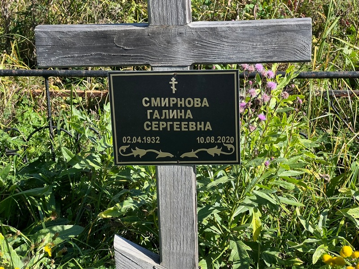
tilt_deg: -21.7
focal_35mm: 77
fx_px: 799
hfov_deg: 25.3
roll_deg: -0.7
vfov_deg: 19.1
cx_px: 180
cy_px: 134
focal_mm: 9
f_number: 2.8
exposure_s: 1/248
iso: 32
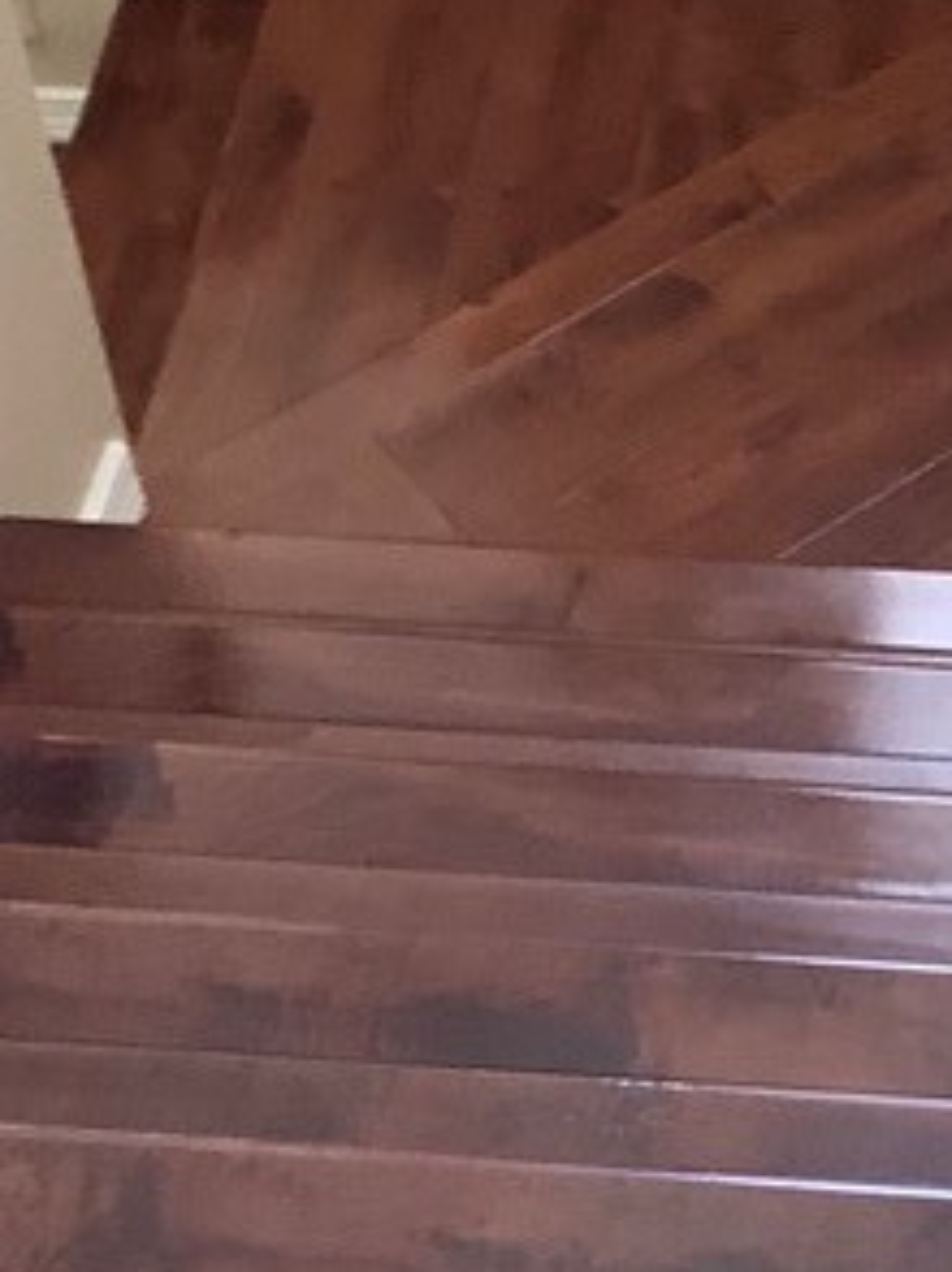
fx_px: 3966
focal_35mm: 108
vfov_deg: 18.1
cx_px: 900
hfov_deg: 13.5
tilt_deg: -46.9
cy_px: 359
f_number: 2.4
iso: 125
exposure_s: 1/60
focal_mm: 3.3
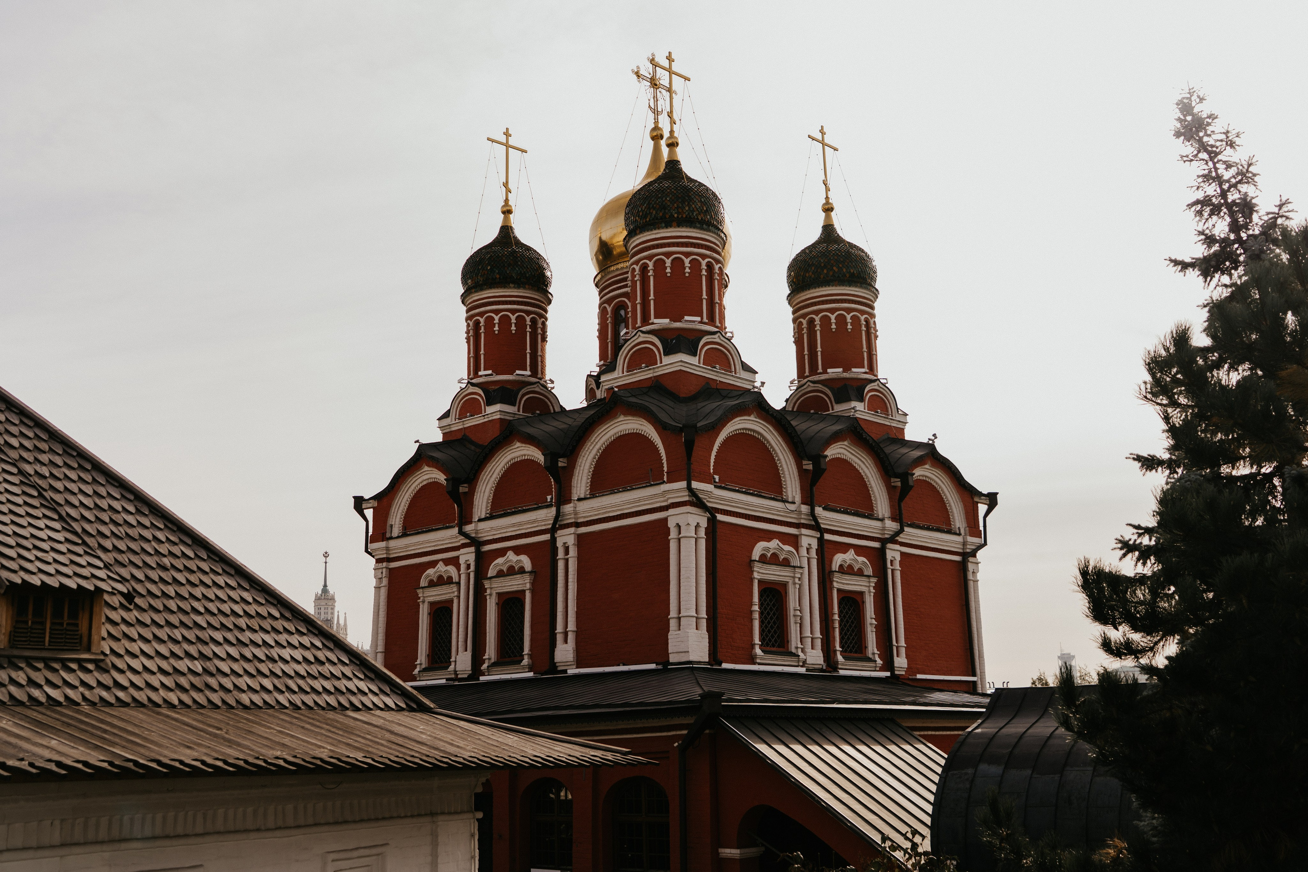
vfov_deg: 36.7
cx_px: 654
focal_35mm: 36
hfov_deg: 52.9
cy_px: 436
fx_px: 1315
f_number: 4
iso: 100
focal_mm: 35
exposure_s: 1/500
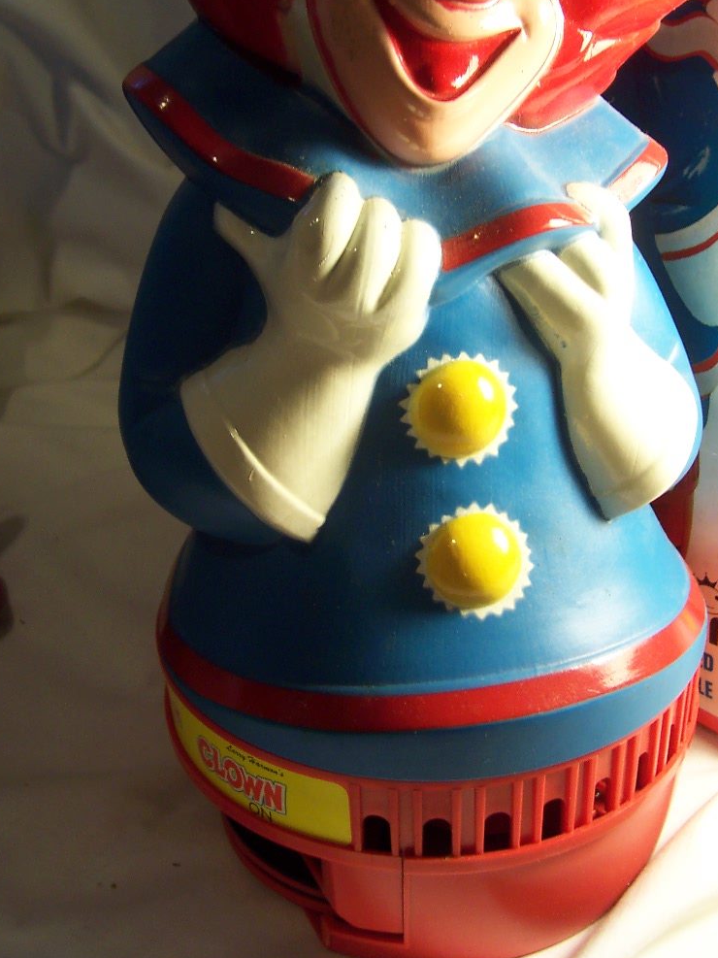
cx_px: 377
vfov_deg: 41.9
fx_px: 1245
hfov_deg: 32.2
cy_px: 384
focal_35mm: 45
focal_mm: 5.6
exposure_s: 1/45
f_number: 2.8
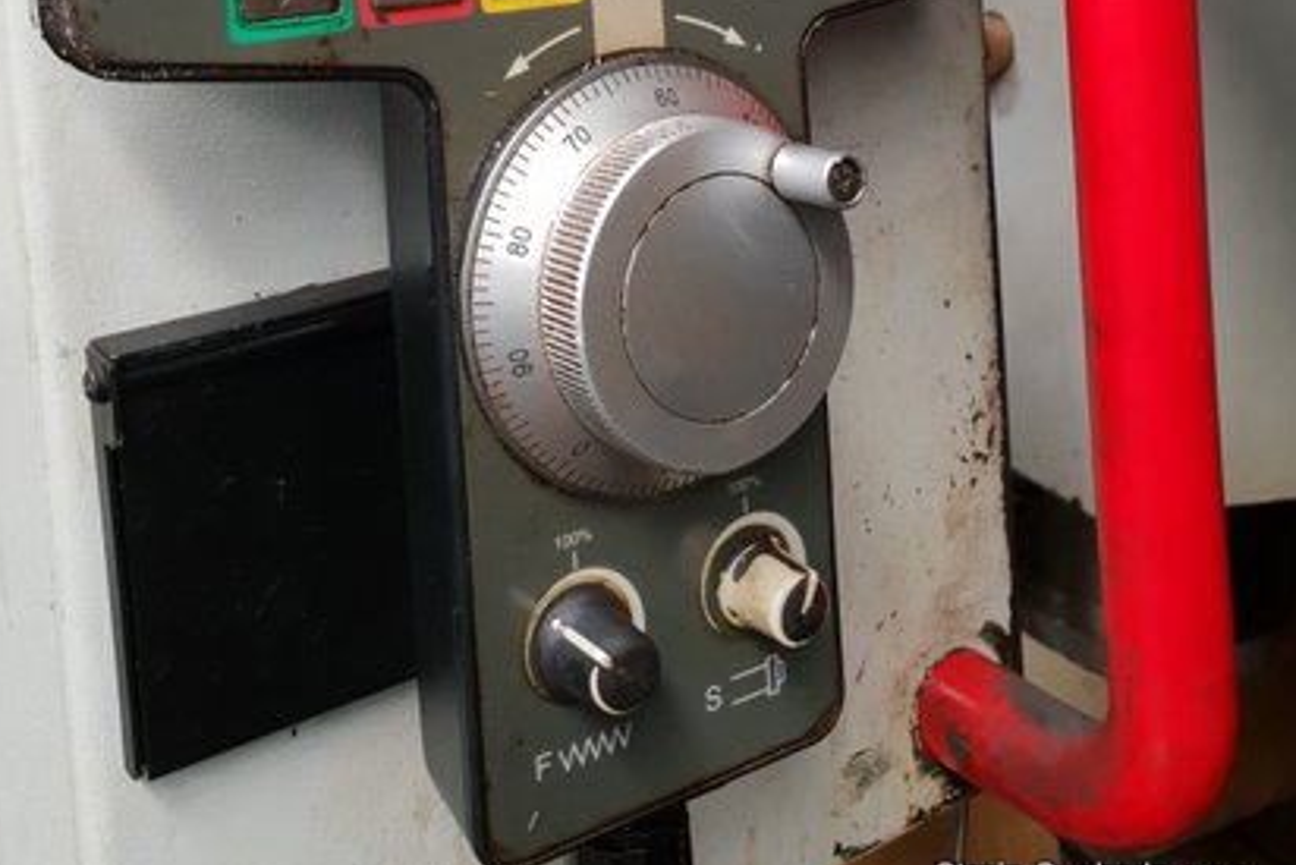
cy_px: -69
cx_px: 554
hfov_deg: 46.2
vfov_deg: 29.1
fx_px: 1512
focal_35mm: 42
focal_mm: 4.3
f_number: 2.4
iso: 100
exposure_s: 1/60
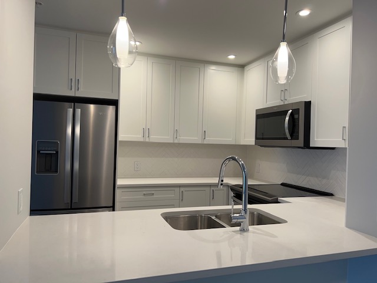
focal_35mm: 26
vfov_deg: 53.1
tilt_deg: +0.2
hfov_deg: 67.3
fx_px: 283
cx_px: 188
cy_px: 142
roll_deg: -2.2
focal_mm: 5.7
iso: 64
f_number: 1.5
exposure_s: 1/120
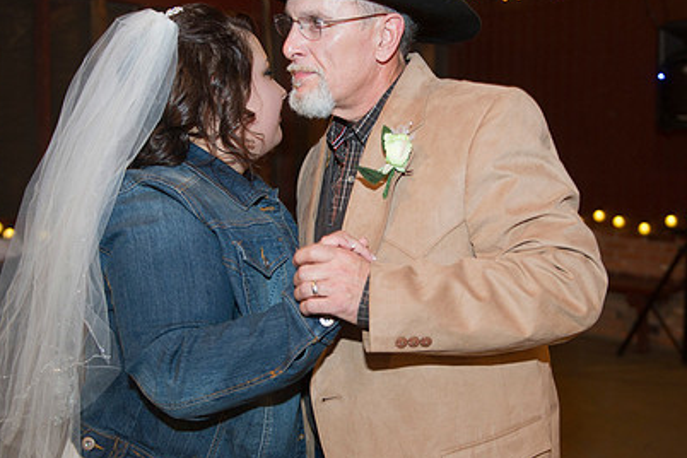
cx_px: 390
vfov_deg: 27.5
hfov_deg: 40.3
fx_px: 935
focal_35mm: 49
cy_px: 224
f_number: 2.8
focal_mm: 34
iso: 1250
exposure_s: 1/60
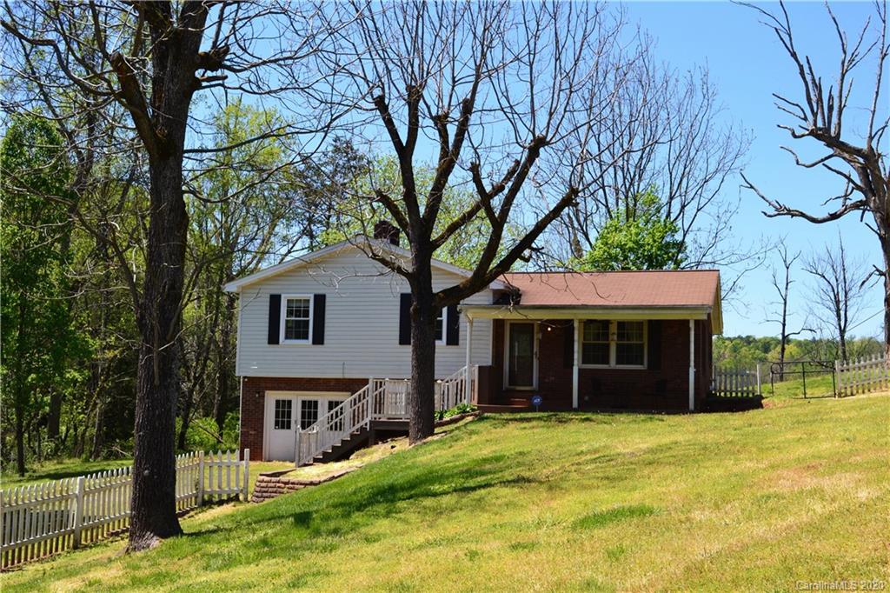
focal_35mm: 48
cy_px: 296
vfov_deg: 28.1
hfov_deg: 41.1
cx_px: 445
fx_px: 1186
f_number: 10
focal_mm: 32
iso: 400
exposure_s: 1/320
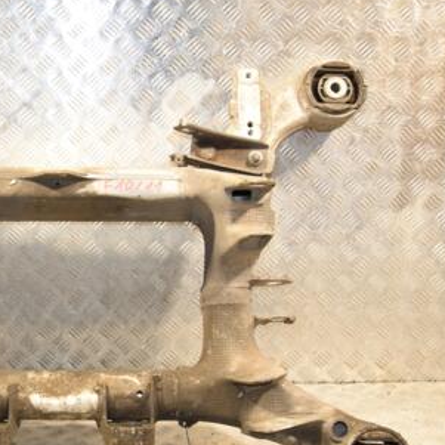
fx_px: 887
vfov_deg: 28.1
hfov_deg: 27.5
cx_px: 75
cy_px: 279
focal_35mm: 61
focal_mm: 24
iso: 800
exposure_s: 1/200
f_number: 5
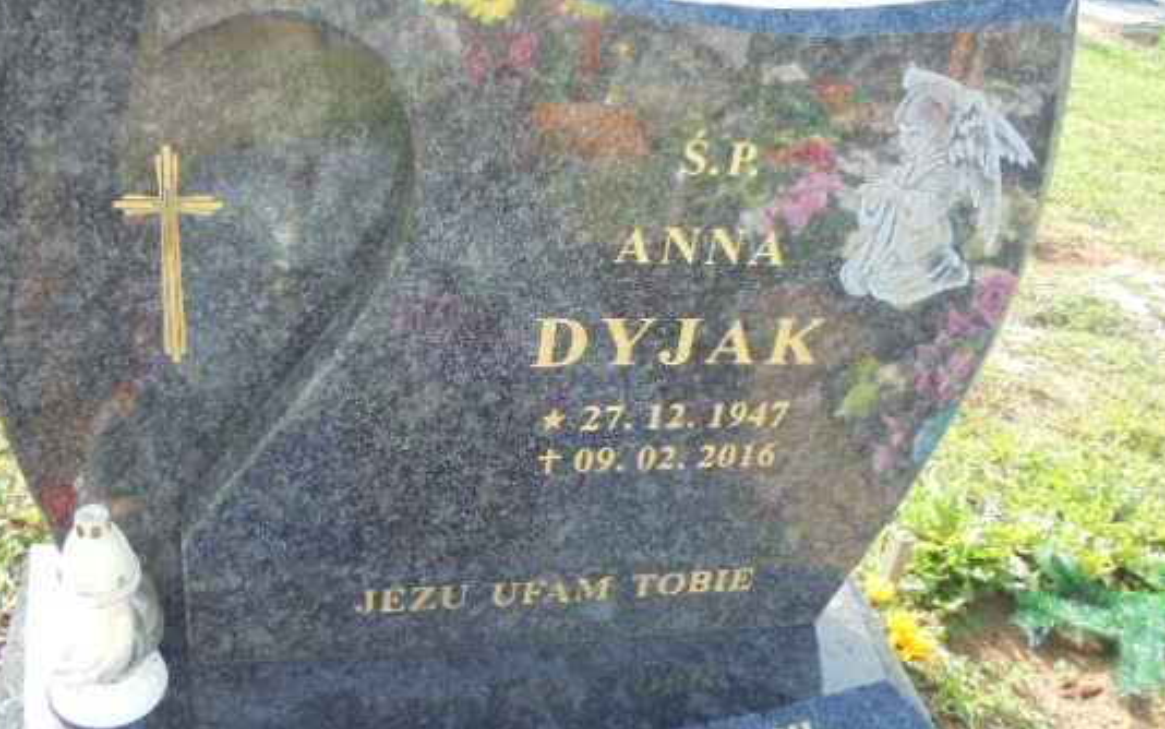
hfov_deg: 57.9
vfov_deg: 38.1
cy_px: 277
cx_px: 495
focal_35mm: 33
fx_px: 1048
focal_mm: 4.6
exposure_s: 1/125
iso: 100
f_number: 3.5
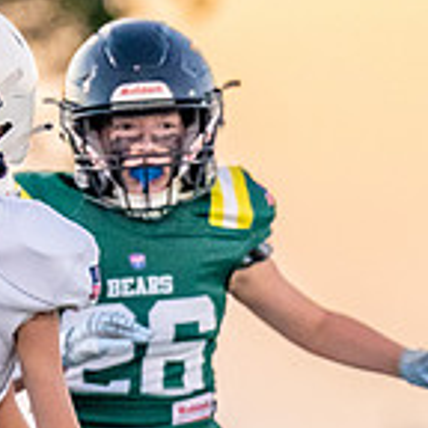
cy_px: 534
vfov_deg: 1.5
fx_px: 16381
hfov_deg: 1.5
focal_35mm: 1171
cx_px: 421
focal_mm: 200
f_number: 2.8
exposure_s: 1/1600
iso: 2500
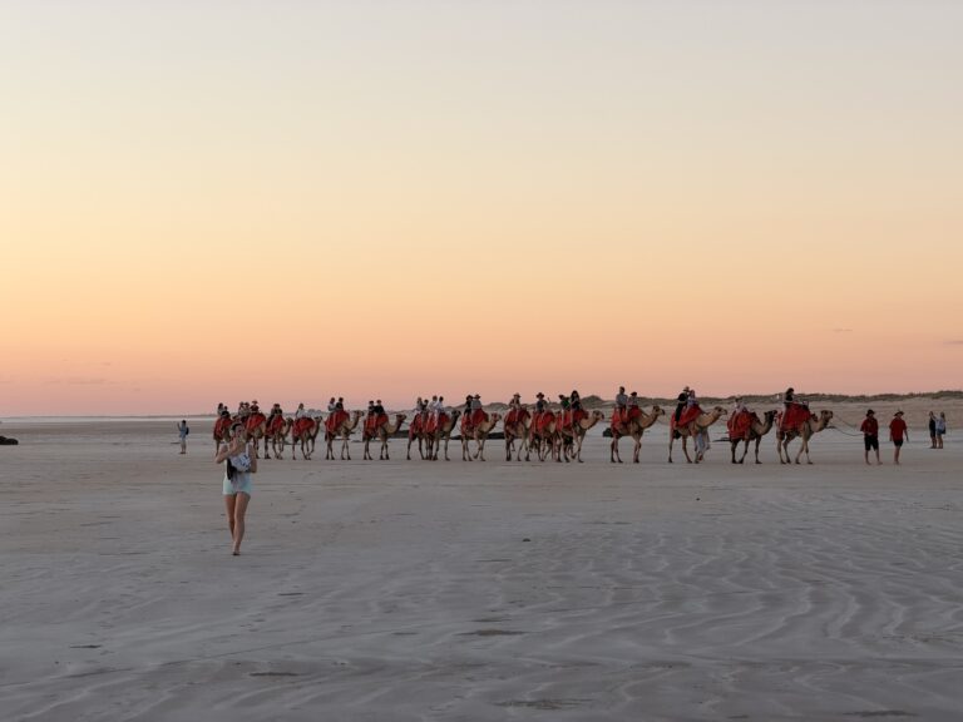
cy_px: 361
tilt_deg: +1.5
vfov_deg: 14.8
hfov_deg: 19.6
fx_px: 2782
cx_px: 482
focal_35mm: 100
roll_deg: -0.5
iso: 50
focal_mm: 16.89
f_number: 2.8
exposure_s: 1/121
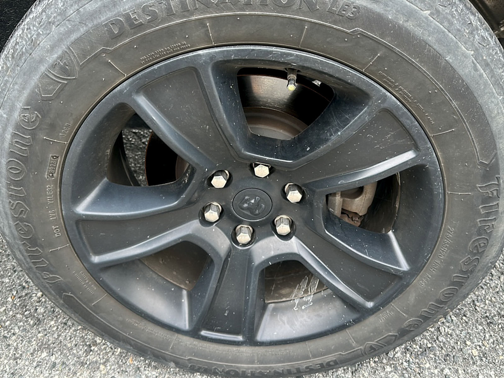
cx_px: 252
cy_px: 189
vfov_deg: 54.9
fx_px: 364
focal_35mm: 25
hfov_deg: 69.4
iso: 64
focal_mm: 6.86
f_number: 1.78
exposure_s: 1/211
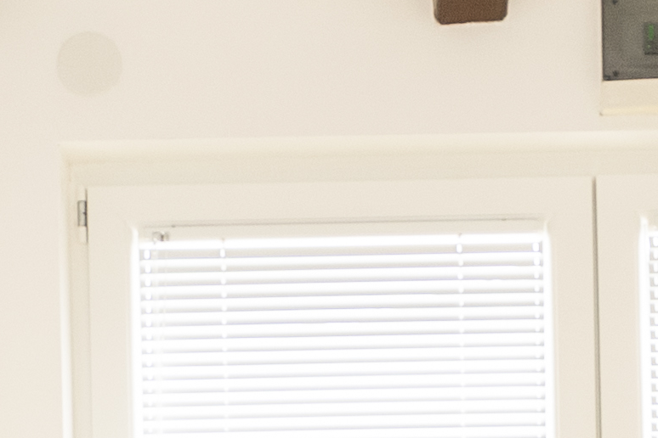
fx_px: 2266
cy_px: 858
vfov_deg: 10.2
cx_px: 359
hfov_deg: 16.5
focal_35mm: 124
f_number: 4.5
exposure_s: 1/160
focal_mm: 16
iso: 400
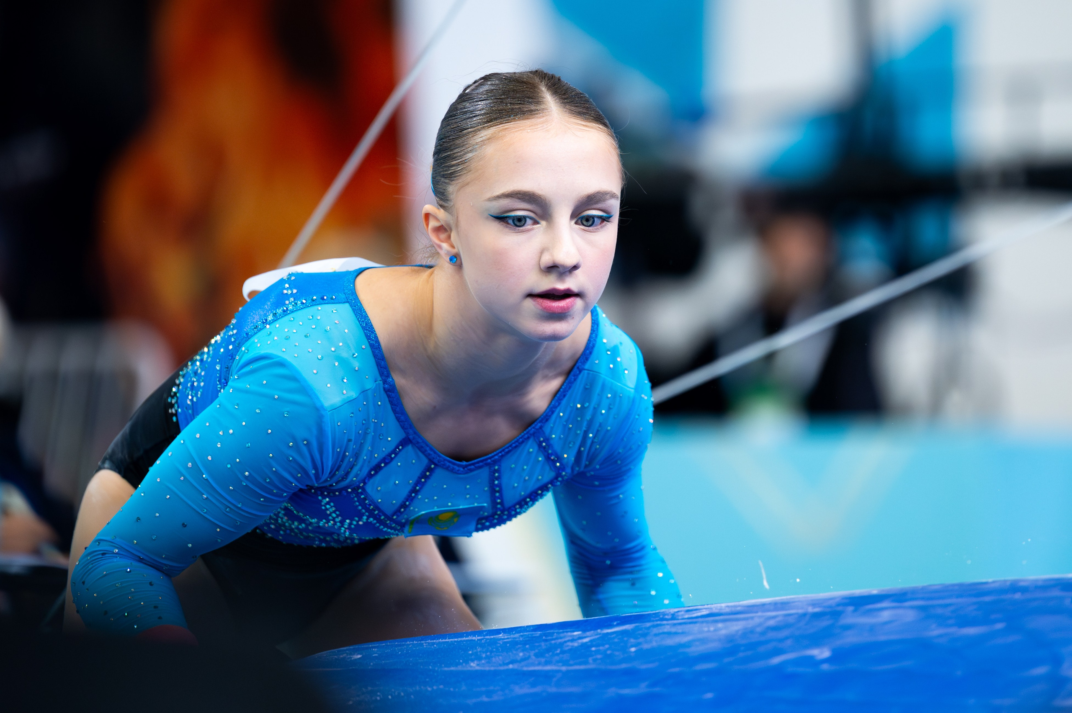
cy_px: 241
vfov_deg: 4.4
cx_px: 686
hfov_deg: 6.7
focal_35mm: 310
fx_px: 9217
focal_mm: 200
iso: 2000
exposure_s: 1/1250
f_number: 2.8
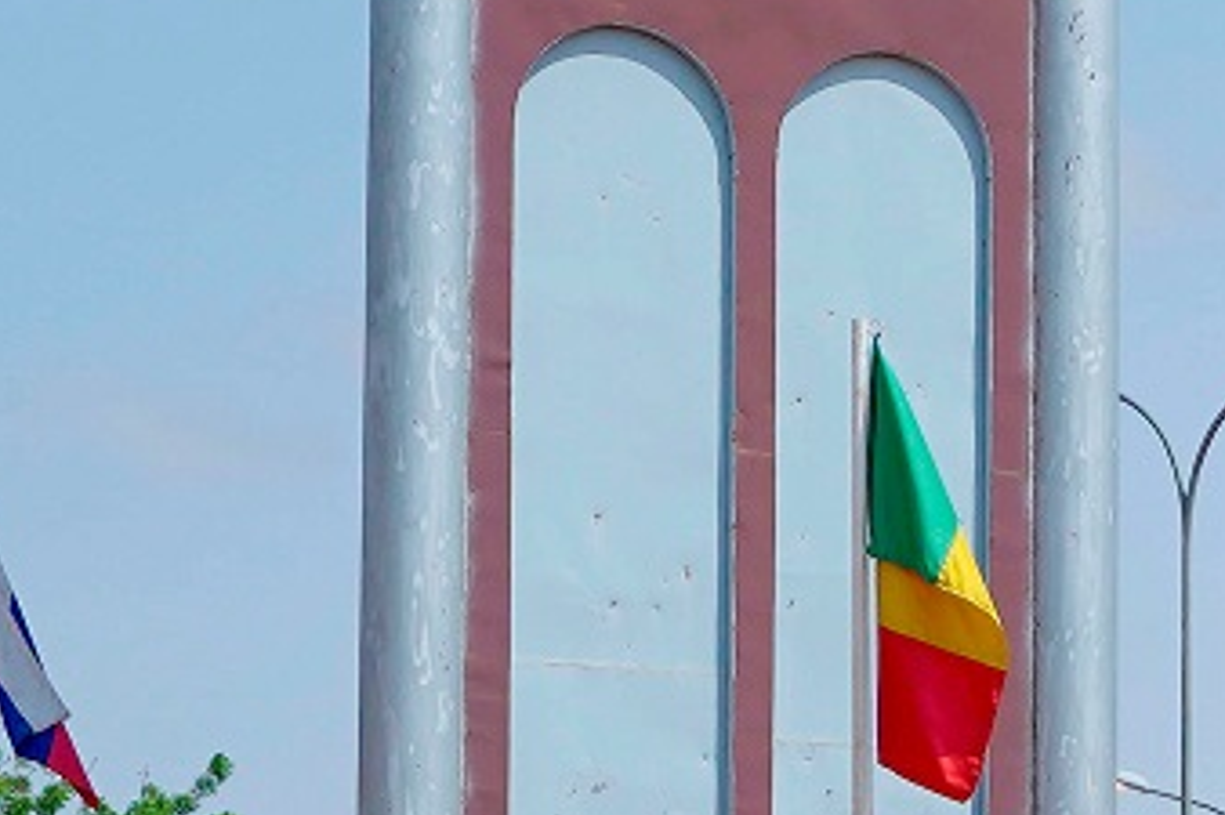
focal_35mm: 227
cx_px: 1656
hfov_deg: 8.9
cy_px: 737
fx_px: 7720
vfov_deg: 6.0
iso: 800
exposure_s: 1/1600
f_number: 4.5
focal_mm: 40
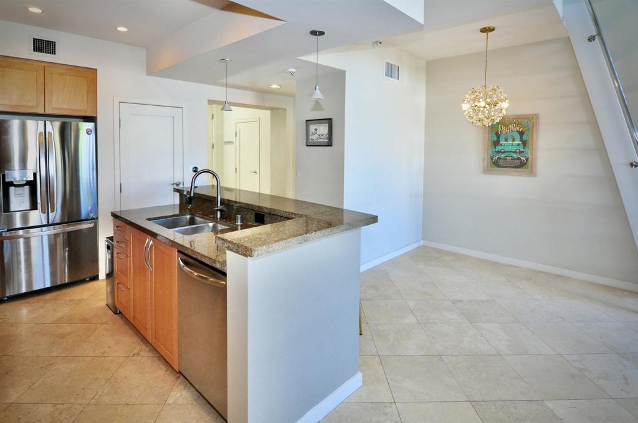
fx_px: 292
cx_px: 319
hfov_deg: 95.1
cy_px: 212
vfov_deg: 71.9
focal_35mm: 16
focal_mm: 11
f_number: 7.1
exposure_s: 1/25
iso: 800
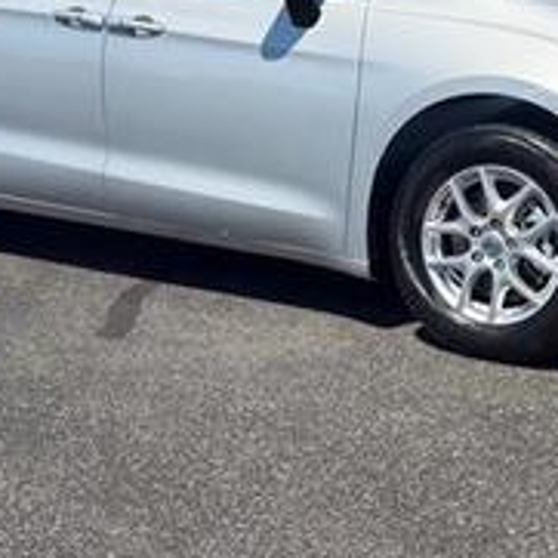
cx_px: 388
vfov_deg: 28.7
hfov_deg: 28.8
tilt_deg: -9.4
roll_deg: -2.2
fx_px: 1076
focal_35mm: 59
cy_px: 151
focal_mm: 6.76
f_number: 1.78
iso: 80
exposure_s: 1/4673
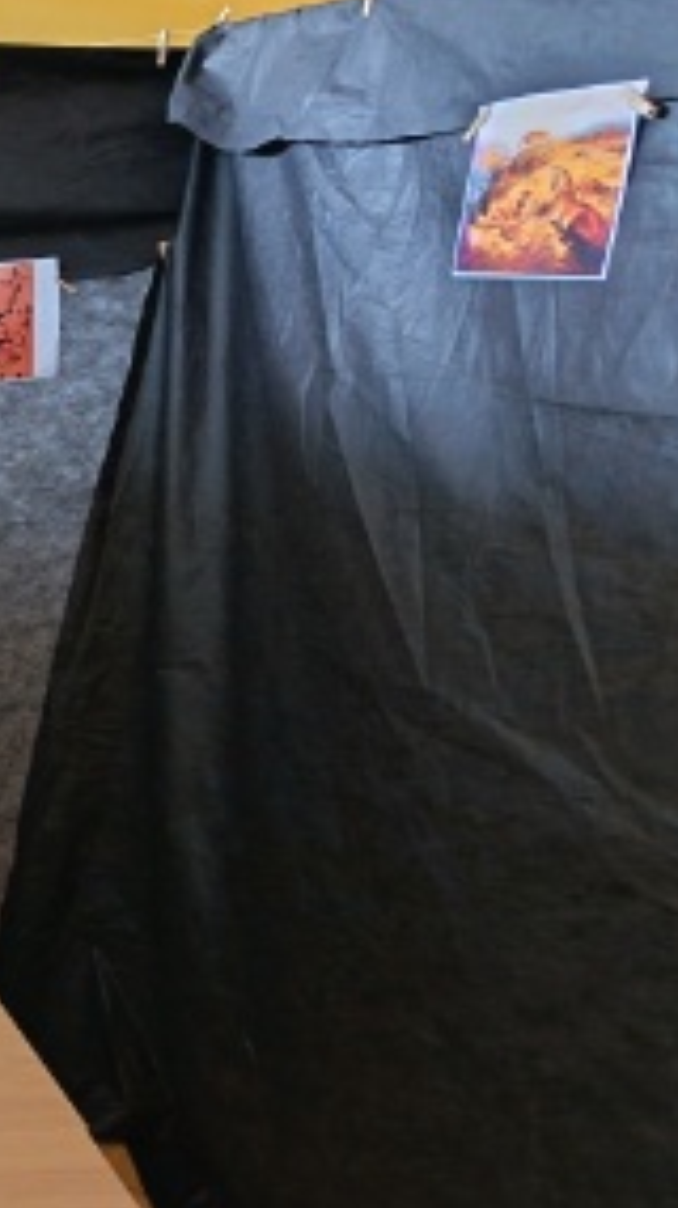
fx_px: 1408
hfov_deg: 23.3
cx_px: -250
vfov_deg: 46.4
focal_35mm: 44
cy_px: 657
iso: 3386
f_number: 1.75
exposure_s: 1/33.3
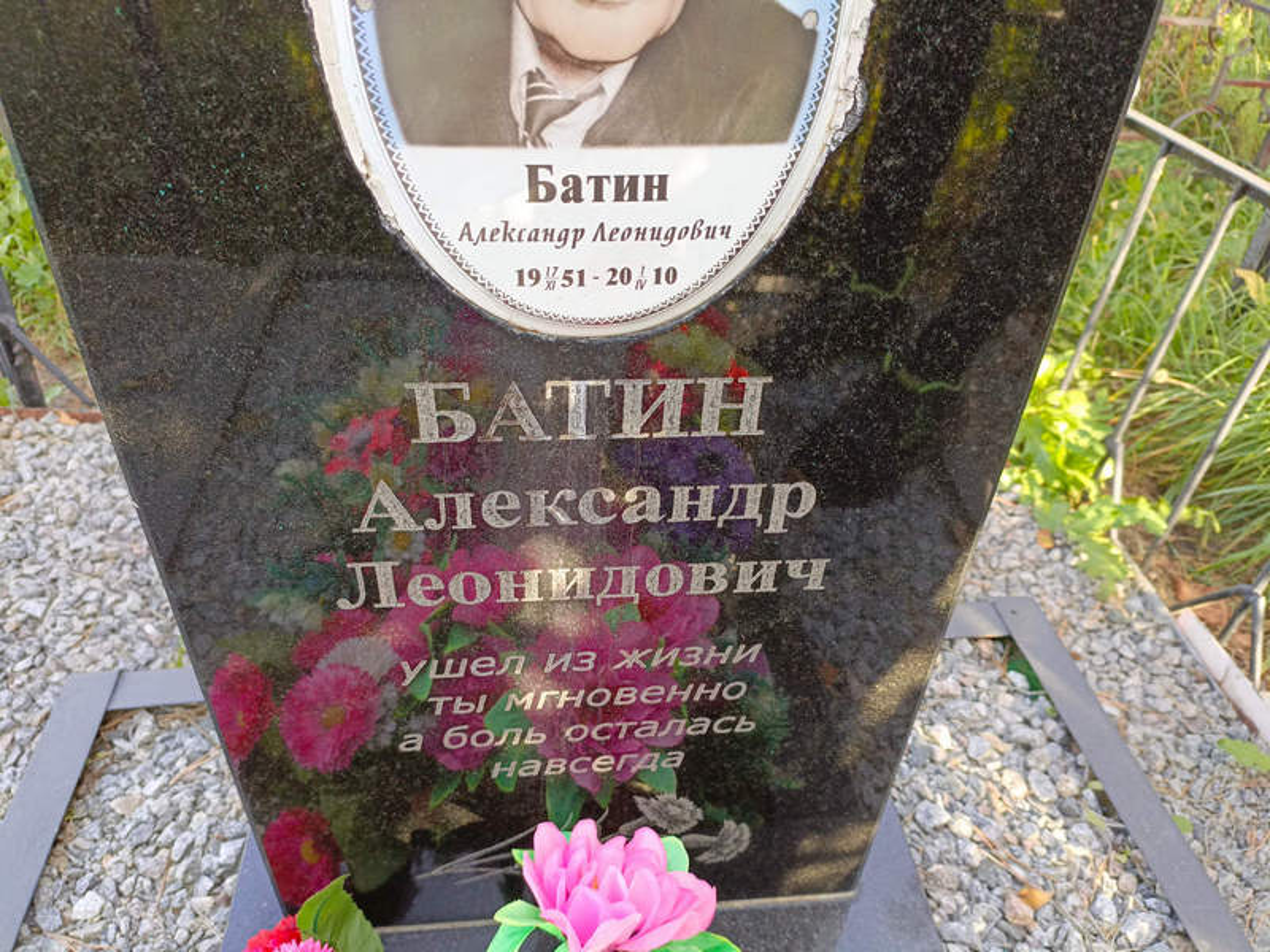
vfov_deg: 54.9
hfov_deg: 69.4
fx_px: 917
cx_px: 635
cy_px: 476
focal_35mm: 25
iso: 195
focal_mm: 4.76
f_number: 1.69
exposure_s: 1/100
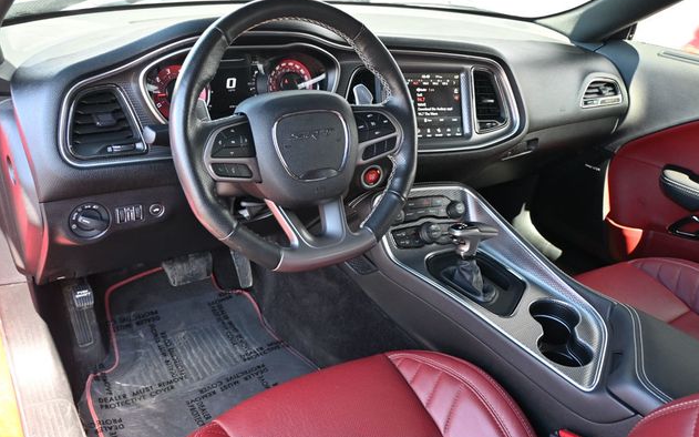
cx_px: 353
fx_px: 590
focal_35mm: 31
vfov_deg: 40.6
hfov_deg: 61.2
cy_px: 220
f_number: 3.8
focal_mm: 20
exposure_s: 1/125
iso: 900
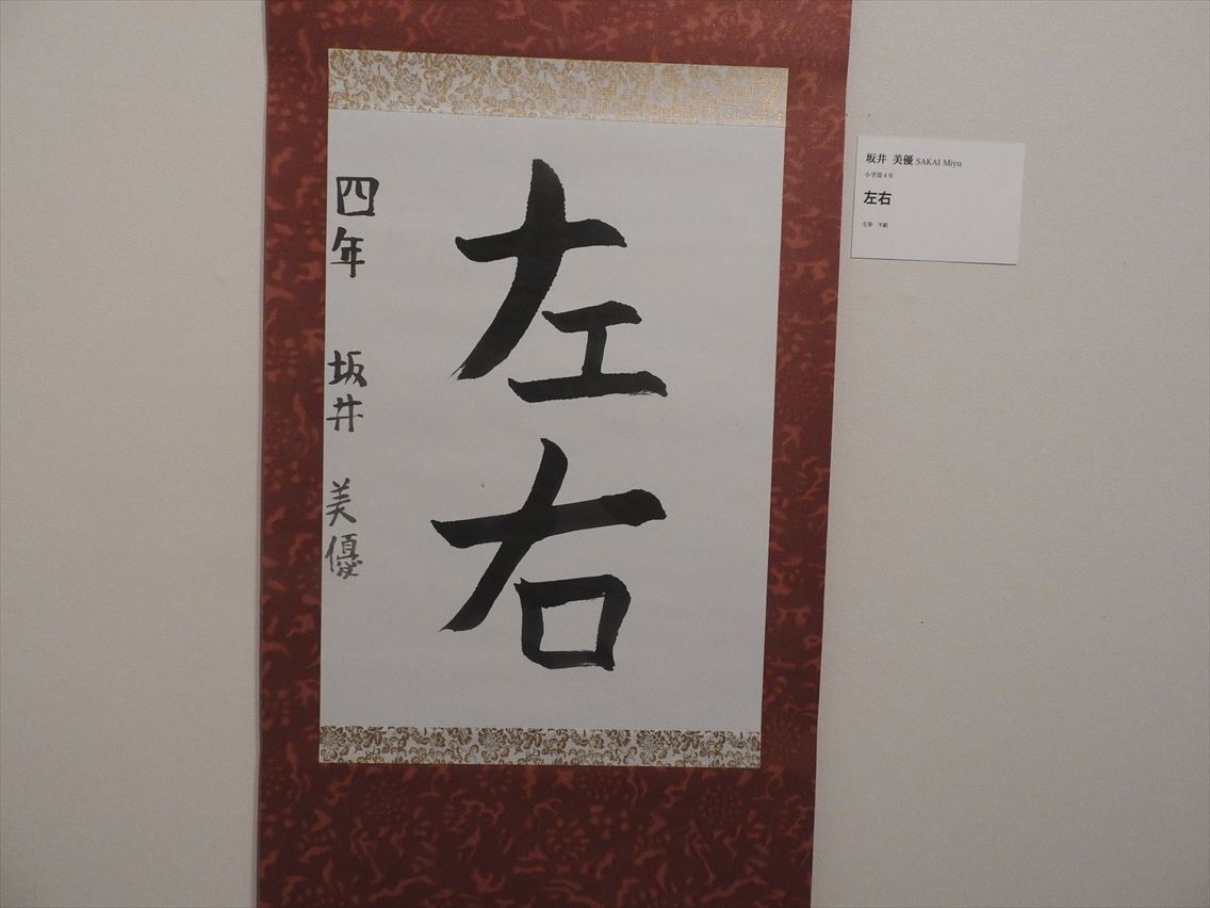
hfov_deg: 71.6
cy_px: 454
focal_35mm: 24
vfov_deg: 56.8
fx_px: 839
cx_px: 605
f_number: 3.3
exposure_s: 1/30
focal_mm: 4.3
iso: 400
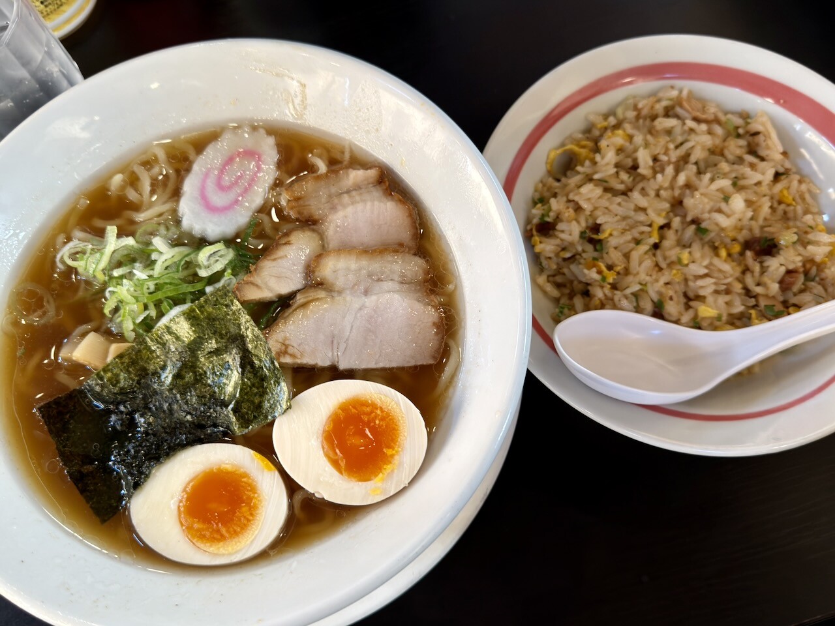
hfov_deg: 63.4
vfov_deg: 49.7
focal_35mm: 28
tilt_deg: -70.3
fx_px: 675
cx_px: 418
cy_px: 313
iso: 125
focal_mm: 6.76
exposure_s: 1/50
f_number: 1.78
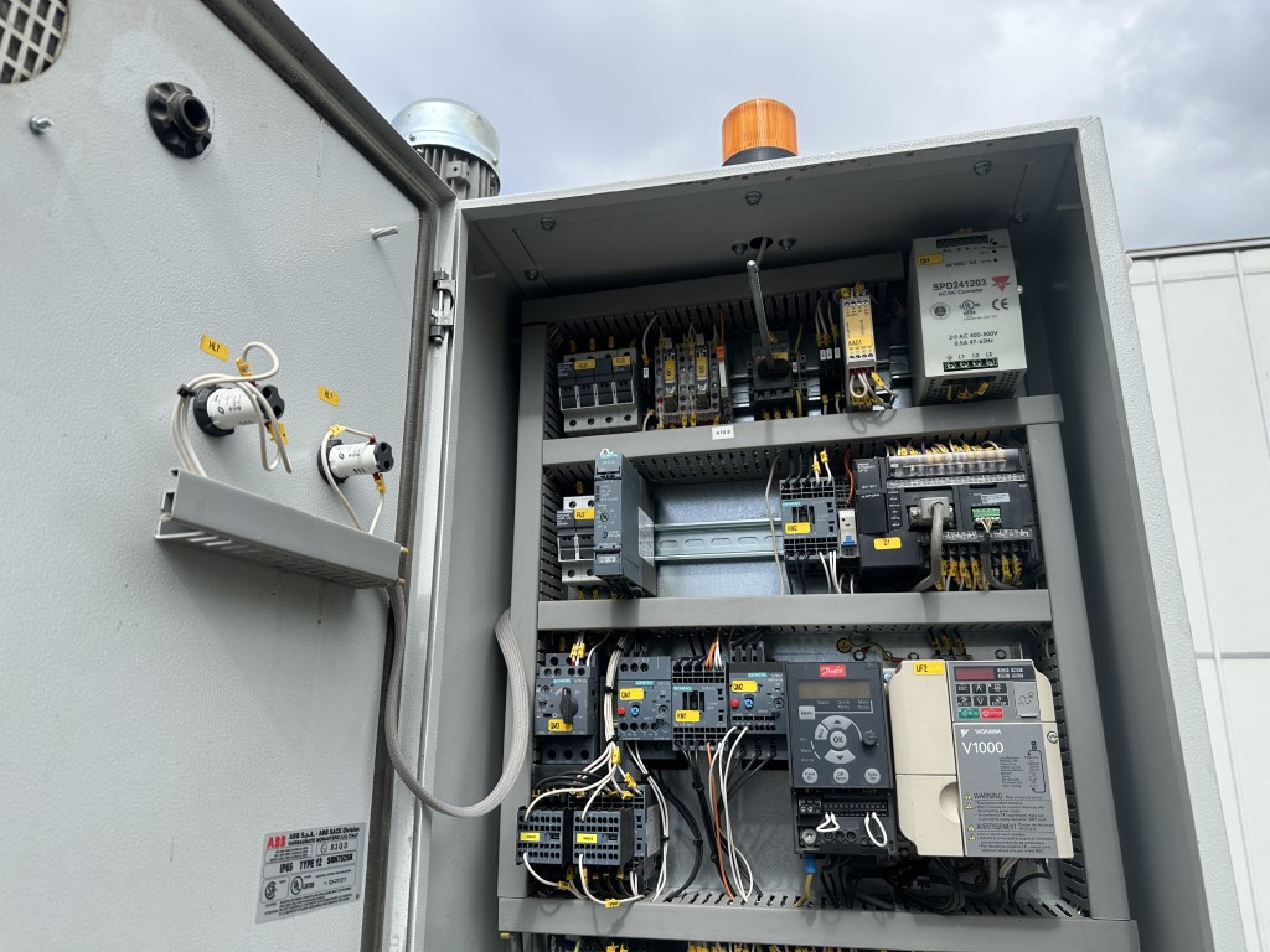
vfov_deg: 56.8
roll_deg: +0.0
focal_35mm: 24
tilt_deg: +15.6
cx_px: 635
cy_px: 476
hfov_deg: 71.6
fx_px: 881
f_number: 1.78
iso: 80
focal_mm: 6.86
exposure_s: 1/2882
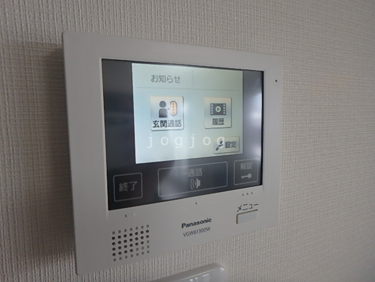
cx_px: 188
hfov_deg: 79.0
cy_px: 141
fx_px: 227
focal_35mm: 21
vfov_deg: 63.4
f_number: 3.5
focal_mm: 3.7
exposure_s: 1/60
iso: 160
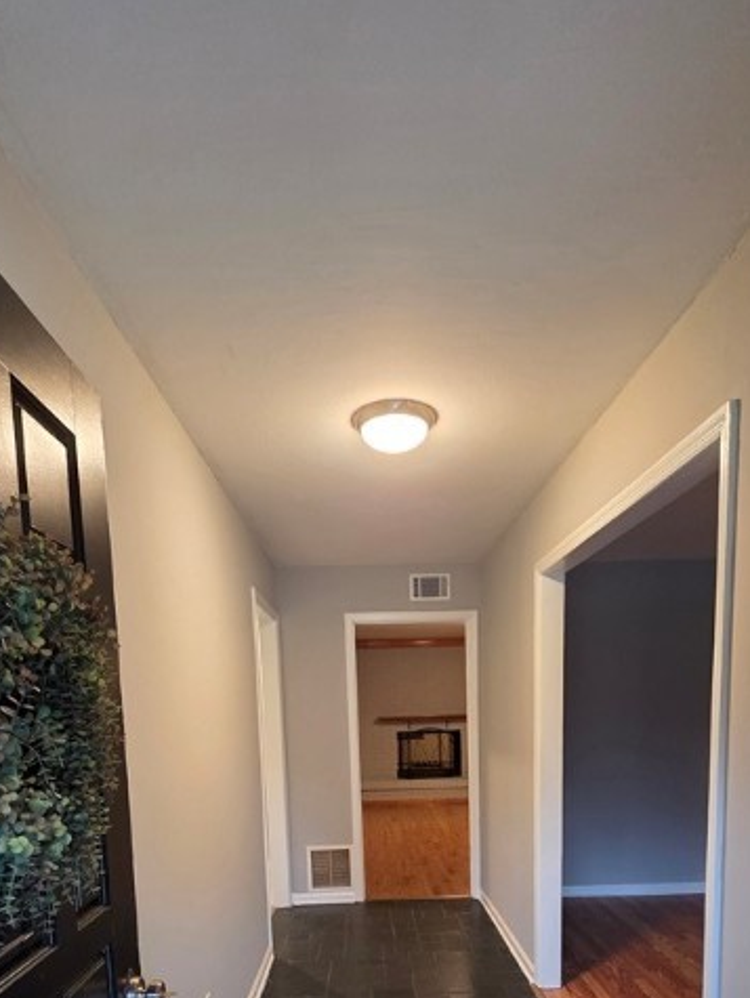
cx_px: 374
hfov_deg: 63.5
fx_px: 606
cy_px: 767
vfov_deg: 72.6
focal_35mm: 21
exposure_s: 1/60
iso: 400
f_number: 1.9
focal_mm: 2.2
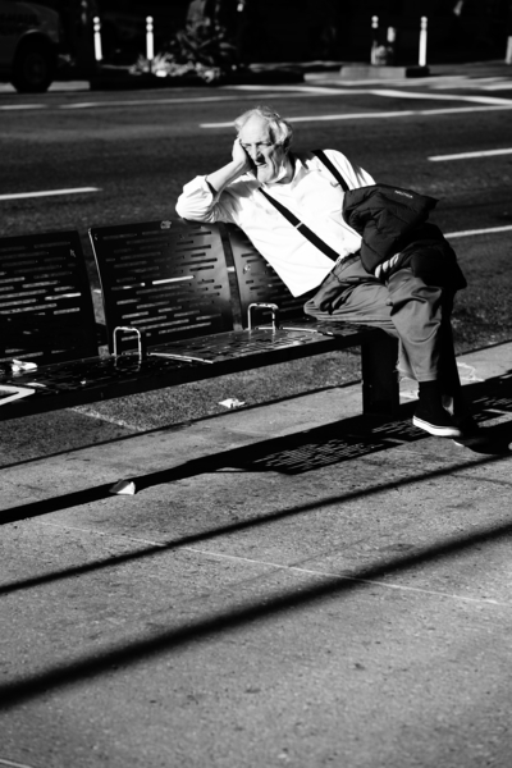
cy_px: 384
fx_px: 1813
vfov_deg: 23.9
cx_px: 256
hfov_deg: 16.1
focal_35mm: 85
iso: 100
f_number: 4
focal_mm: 85
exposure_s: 1/1000
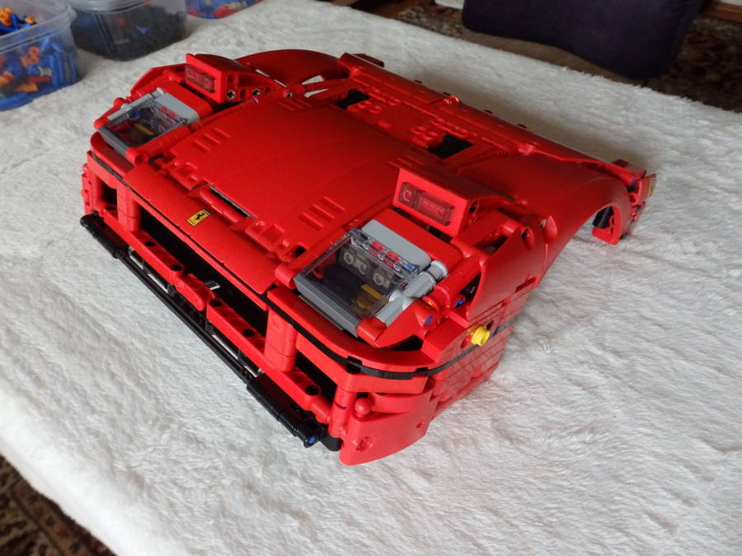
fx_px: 536
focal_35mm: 25
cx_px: 371
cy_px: 278
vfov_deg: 54.9
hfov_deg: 69.4
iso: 800
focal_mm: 4.5
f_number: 3
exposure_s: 1/25
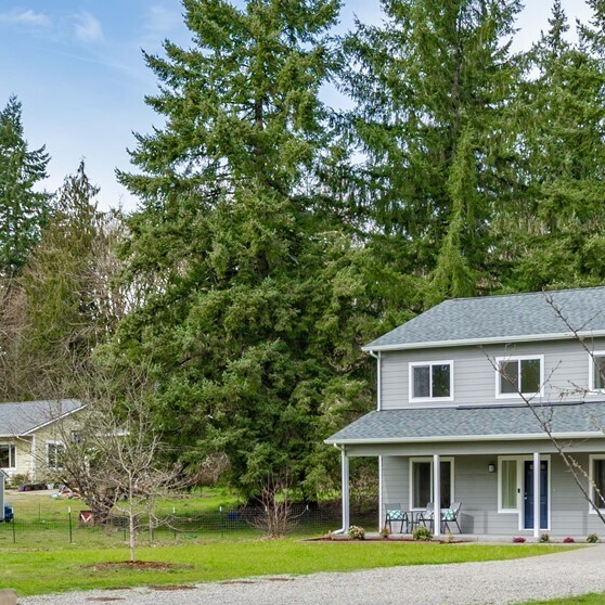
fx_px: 1226
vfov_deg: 26.8
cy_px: 537
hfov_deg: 27.2
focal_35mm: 62
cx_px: 485
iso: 100
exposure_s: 1/125
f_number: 6.3
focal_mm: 24
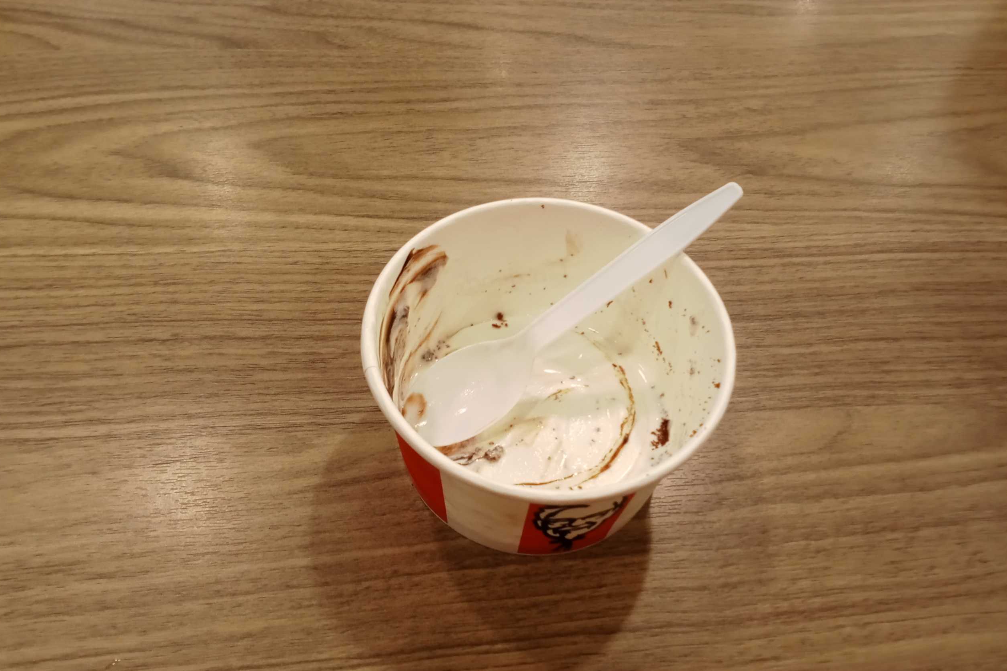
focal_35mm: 29
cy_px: 387
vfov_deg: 44.8
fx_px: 811
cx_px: 495
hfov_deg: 63.7
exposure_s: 1/33.3
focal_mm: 2.79
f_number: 2
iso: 330
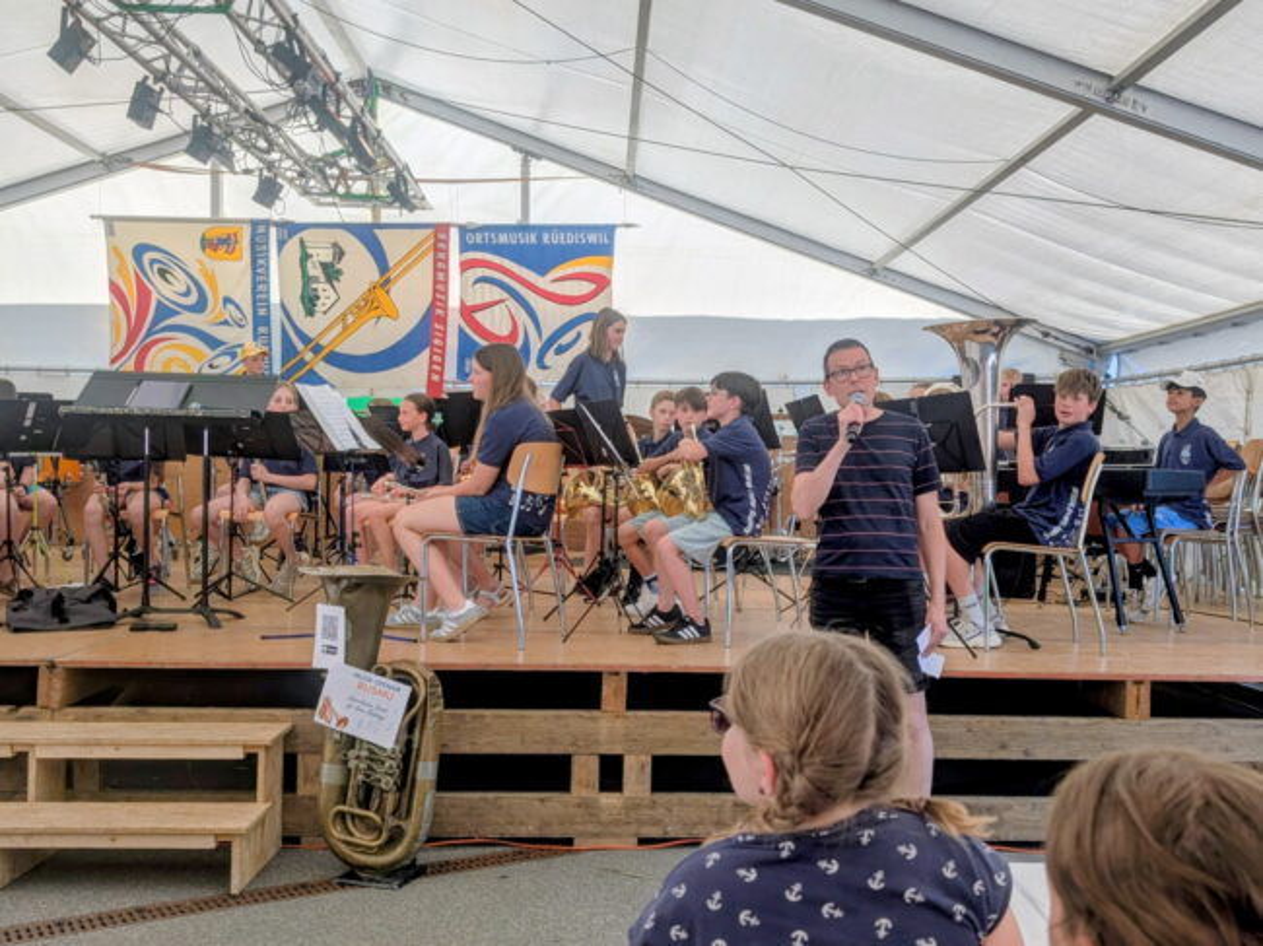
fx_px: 875
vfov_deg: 56.8
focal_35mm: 24
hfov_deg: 71.6
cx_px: 632
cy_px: 473
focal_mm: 6.9
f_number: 1.68
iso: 20
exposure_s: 1/1119
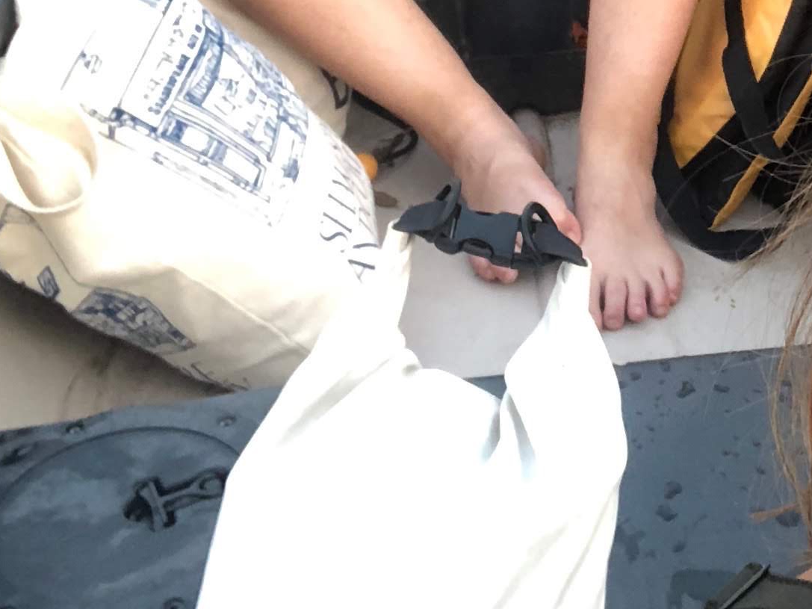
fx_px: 2134
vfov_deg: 15.6
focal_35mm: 91
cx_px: 778
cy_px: -150
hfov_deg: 20.9
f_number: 2.2
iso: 125
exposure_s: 1/60
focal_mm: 2.87
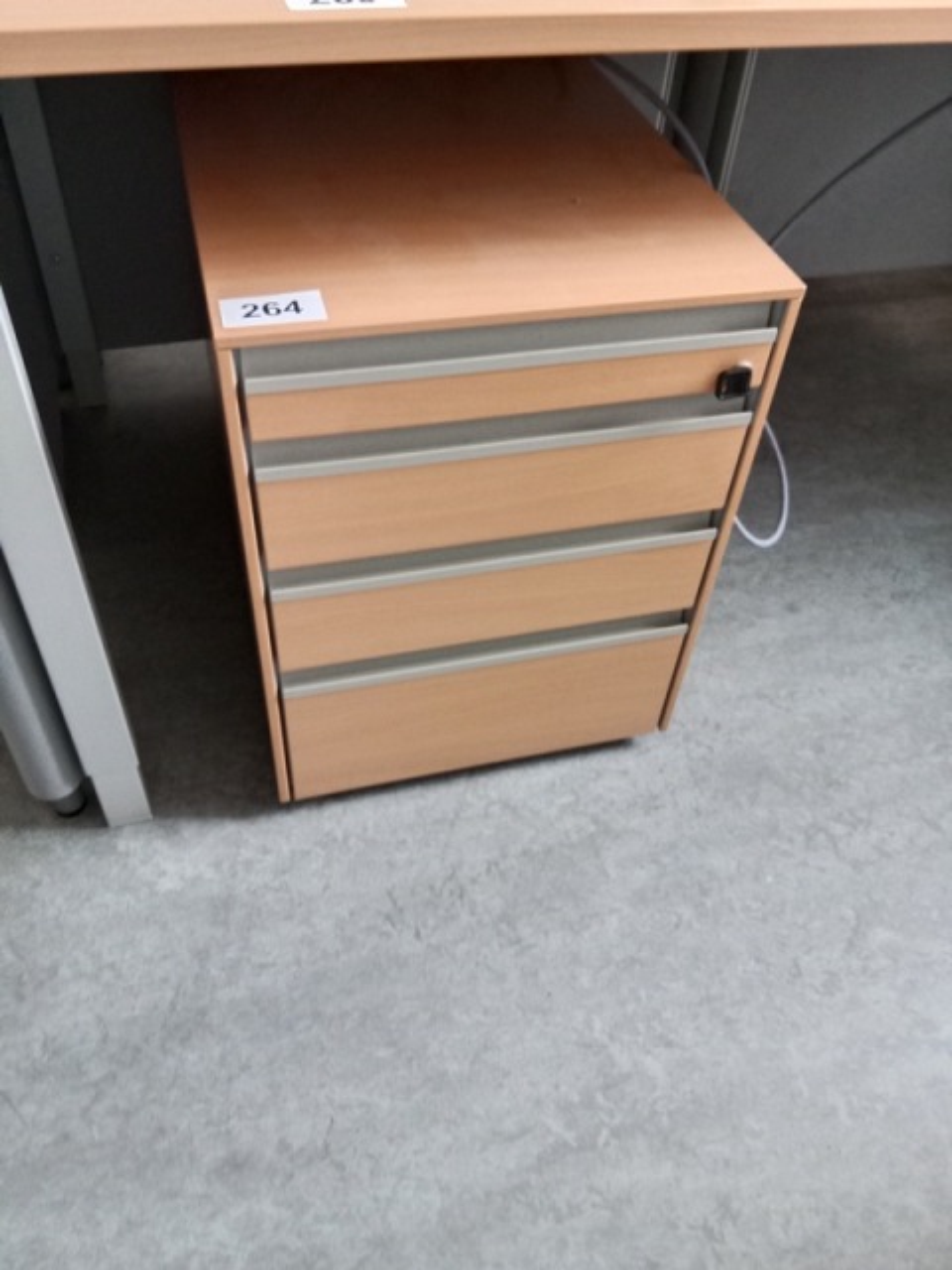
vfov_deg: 65.3
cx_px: 476
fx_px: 990
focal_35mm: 27
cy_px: 635
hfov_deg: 51.4
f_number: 2.2
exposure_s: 1/20
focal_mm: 3.65
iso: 570
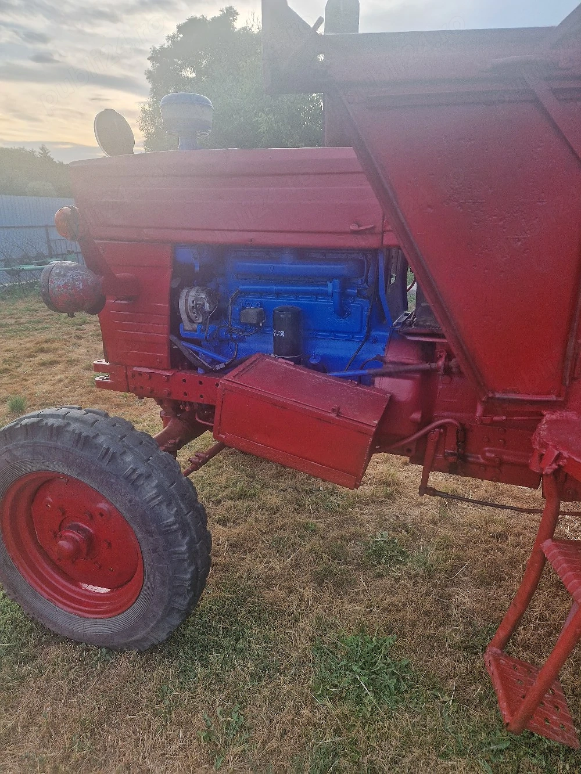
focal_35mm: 23
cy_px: 387
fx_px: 515
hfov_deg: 58.9
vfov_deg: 73.9
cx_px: 290
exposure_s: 1/182
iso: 50
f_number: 1.8
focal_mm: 5.4
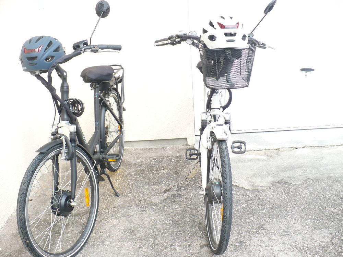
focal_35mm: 37
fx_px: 367
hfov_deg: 50.1
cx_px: 172
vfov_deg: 38.7
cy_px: 128
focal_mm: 6.1
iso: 100
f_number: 2.8
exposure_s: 1/200
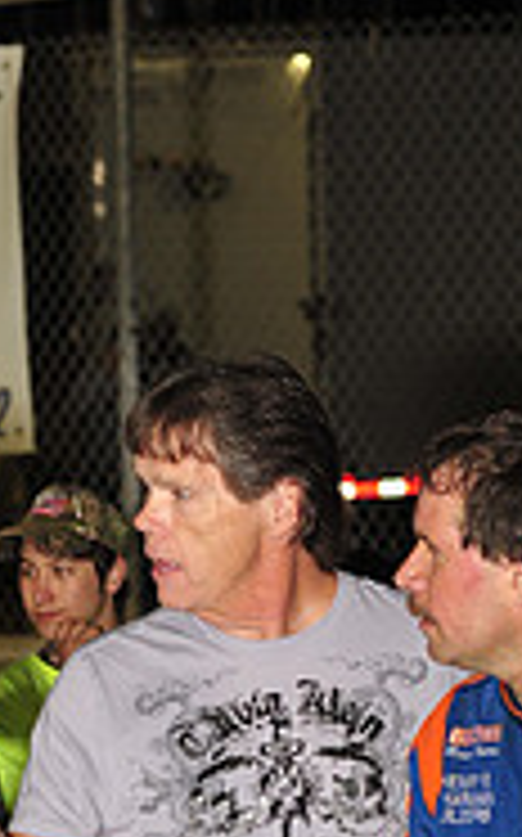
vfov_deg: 7.1
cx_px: 194
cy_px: 1120
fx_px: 6657
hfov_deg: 4.5
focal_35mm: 292
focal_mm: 92
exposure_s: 1/320
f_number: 5.6
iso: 500
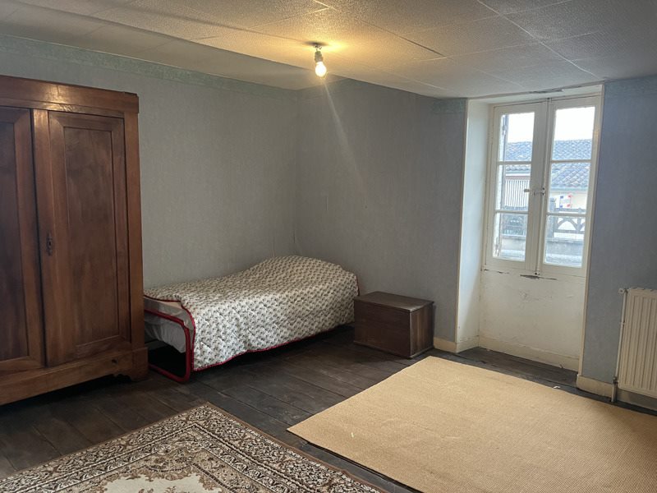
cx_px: 328
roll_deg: -0.9
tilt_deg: -8.7
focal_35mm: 26
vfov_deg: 53.1
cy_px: 246
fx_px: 493
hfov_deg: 67.3
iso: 200
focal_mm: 5.1
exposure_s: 1/50
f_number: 1.6
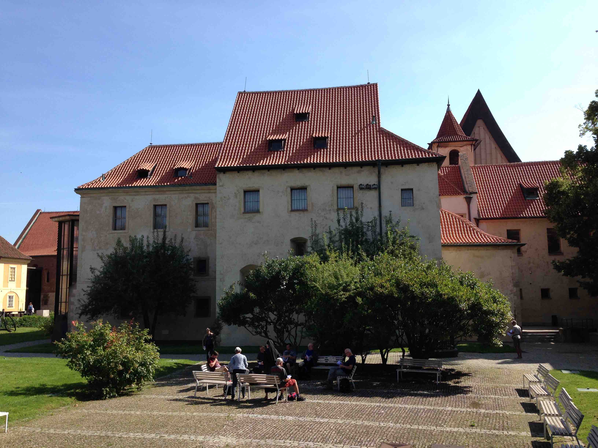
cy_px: 224
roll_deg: +1.5
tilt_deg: +8.7
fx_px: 570
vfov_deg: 42.9
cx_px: 299
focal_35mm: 33
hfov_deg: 55.4
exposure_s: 1/1063
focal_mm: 4.12
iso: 50
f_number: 2.4
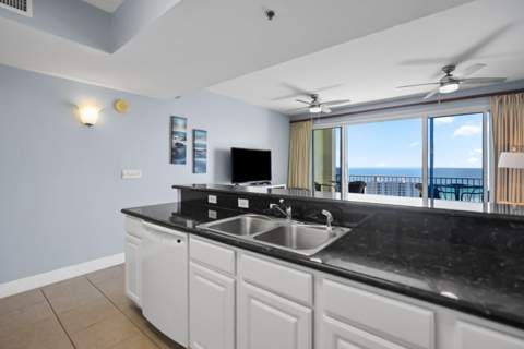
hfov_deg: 96.7
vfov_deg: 73.7
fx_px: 233
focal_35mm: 16
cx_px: 262
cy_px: 174
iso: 100
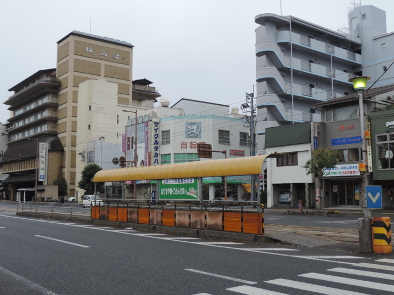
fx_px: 444
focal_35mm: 39
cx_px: 197
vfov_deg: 36.8
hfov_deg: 47.9
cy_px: 142
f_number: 3.3
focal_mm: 6.2
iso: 80
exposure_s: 1/160
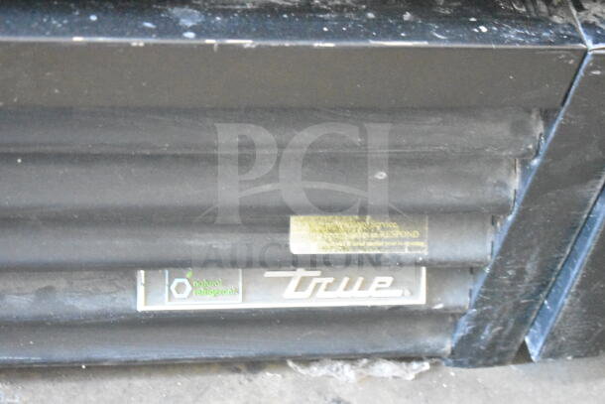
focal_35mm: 82
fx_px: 1387
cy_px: 202
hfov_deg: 24.6
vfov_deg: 16.6
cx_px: 302
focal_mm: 55
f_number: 5.6
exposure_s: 1/50
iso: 25600
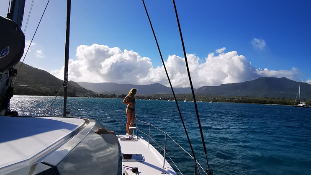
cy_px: 52
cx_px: 159
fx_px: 206
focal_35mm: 25
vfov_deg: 45.0
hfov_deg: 74.0
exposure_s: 1/2058
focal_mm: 2.35
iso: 50
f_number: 2.2
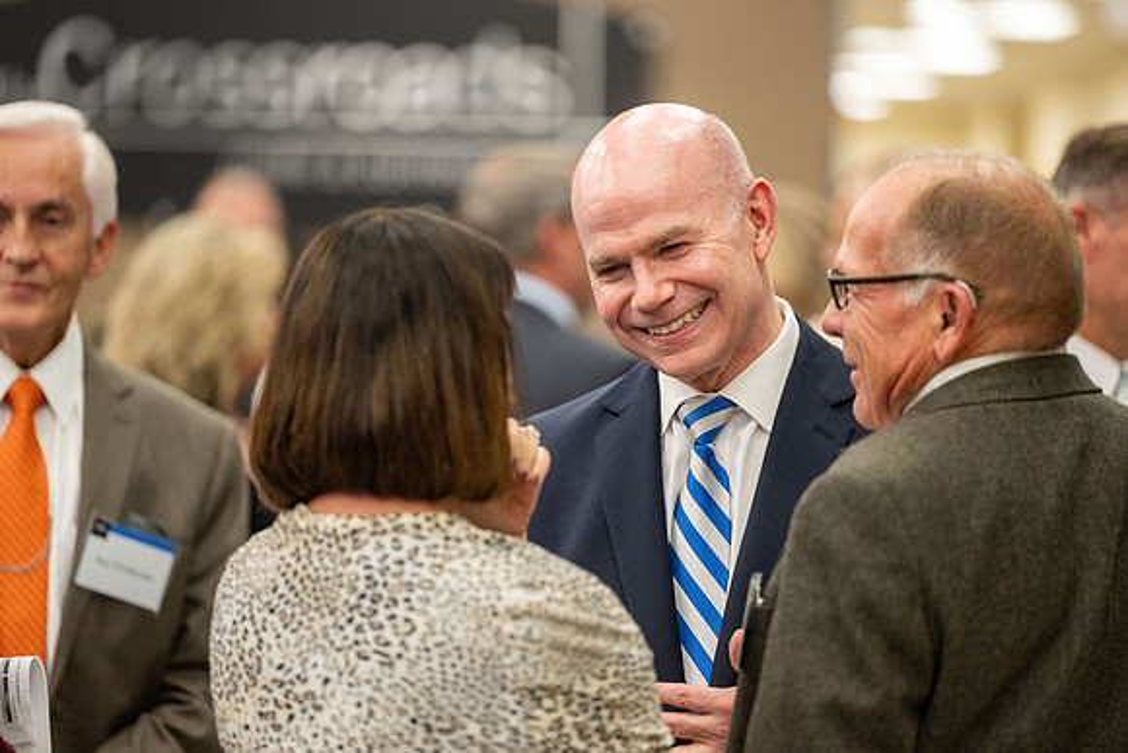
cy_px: 376
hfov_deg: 10.8
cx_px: 564
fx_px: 5954
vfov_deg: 7.2
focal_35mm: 190
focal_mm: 190
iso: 2000
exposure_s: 1/200
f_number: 2.8
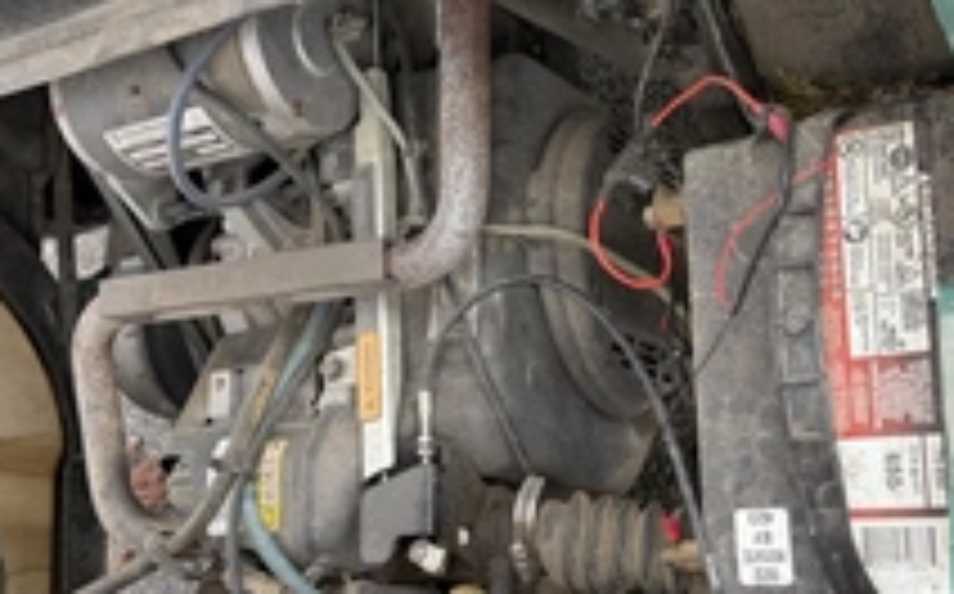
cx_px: 392
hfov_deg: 41.7
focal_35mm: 48
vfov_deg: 26.8
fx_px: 1247
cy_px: 342
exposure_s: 1/172
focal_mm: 6.76
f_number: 1.78
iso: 80
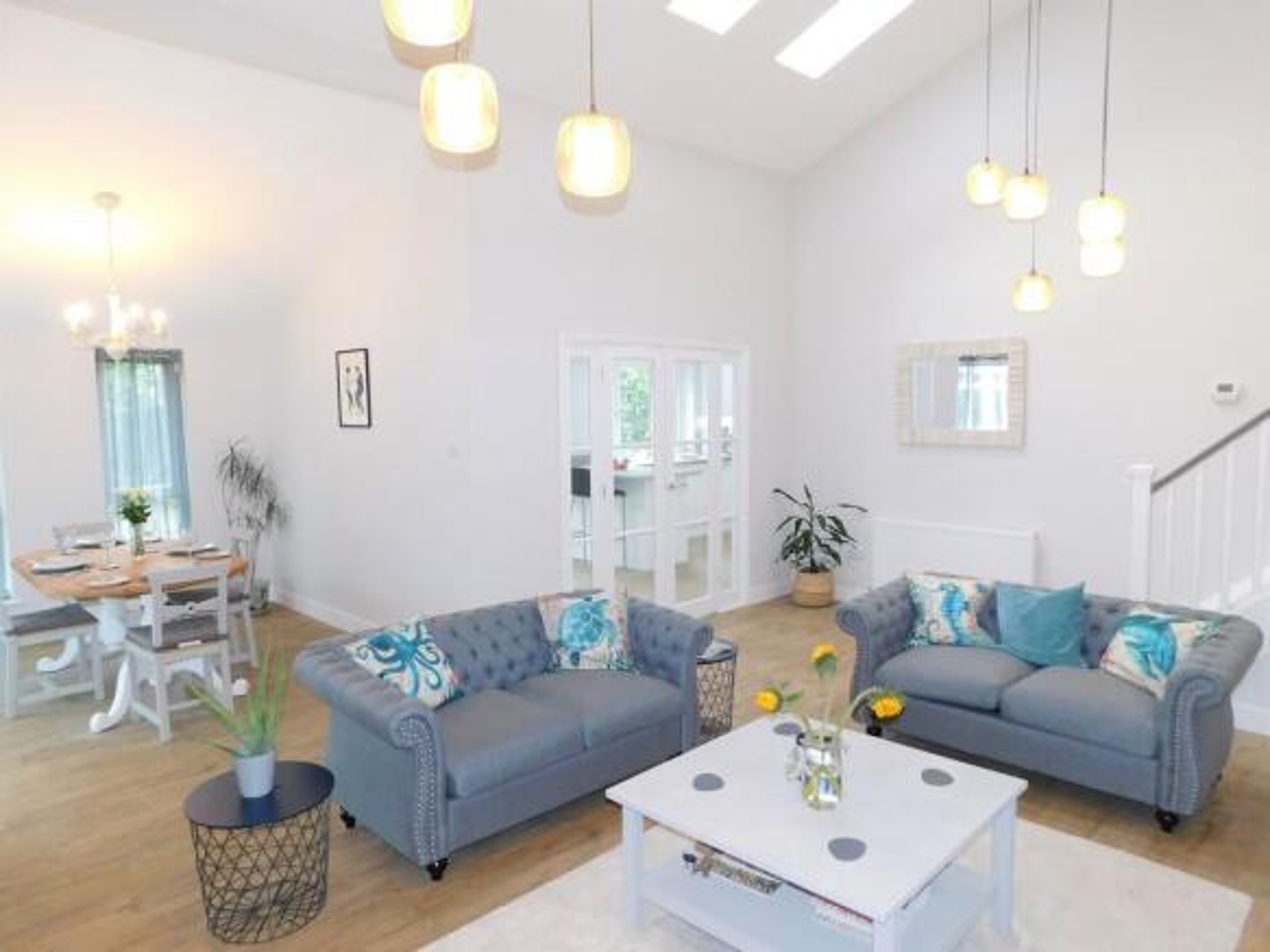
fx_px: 844
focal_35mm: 23
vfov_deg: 58.9
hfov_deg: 73.9
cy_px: 476
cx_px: 635
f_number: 3
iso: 200
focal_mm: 4
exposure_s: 1/30
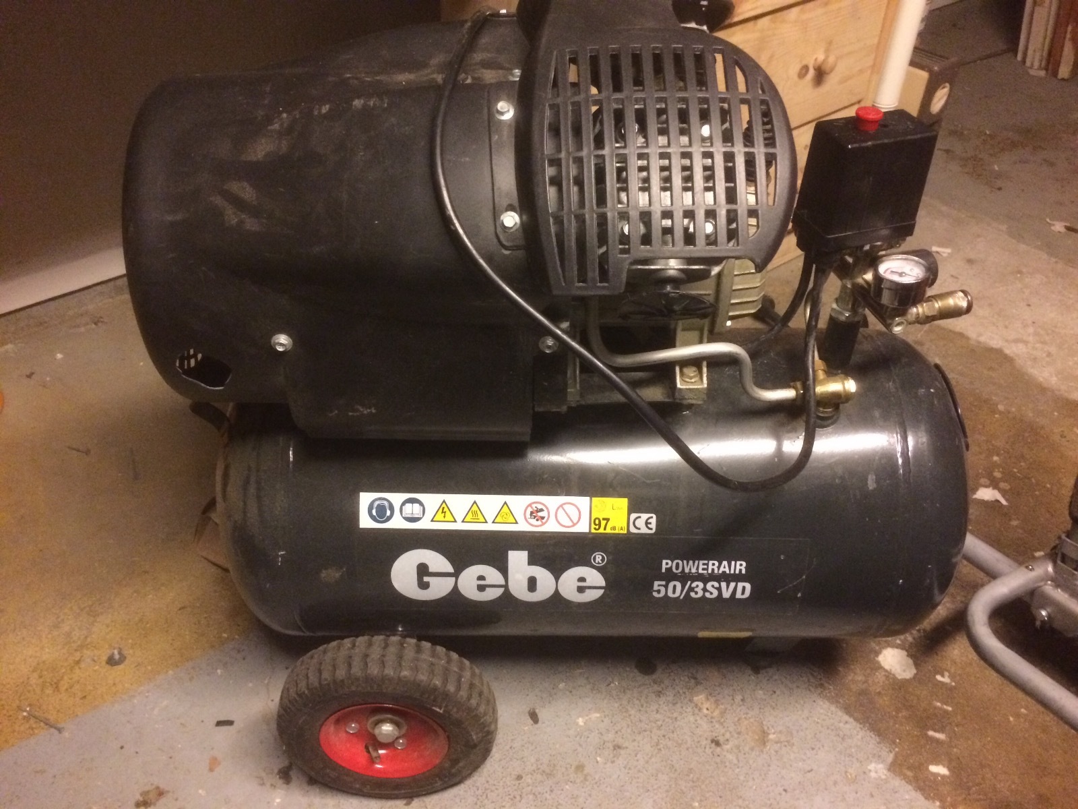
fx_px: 903
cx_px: 539
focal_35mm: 29
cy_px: 404
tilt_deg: -42.0
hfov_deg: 61.7
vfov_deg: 48.2
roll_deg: -0.5
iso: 400
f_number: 2.2
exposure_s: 1/17
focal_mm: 4.15
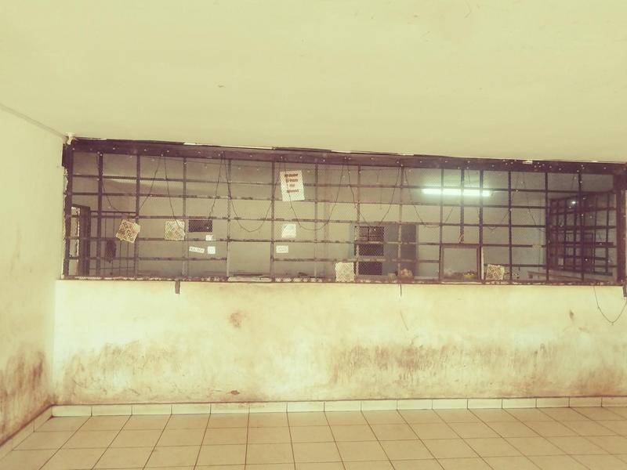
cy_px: 235
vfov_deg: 53.1
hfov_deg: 67.3
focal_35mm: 26
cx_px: 314
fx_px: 471
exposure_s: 1/100
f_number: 1.9
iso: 1885
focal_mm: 4.95
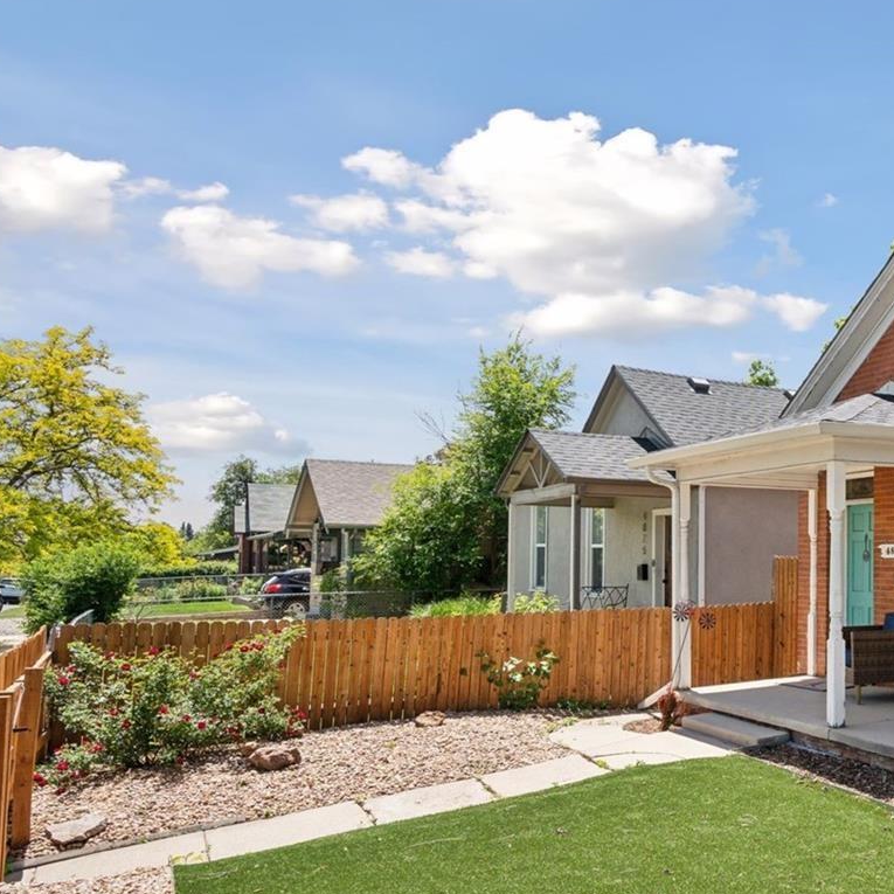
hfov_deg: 43.5
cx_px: 900
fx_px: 935
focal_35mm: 32
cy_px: 532
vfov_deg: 50.8
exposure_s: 1/400
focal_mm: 18
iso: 400
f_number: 9
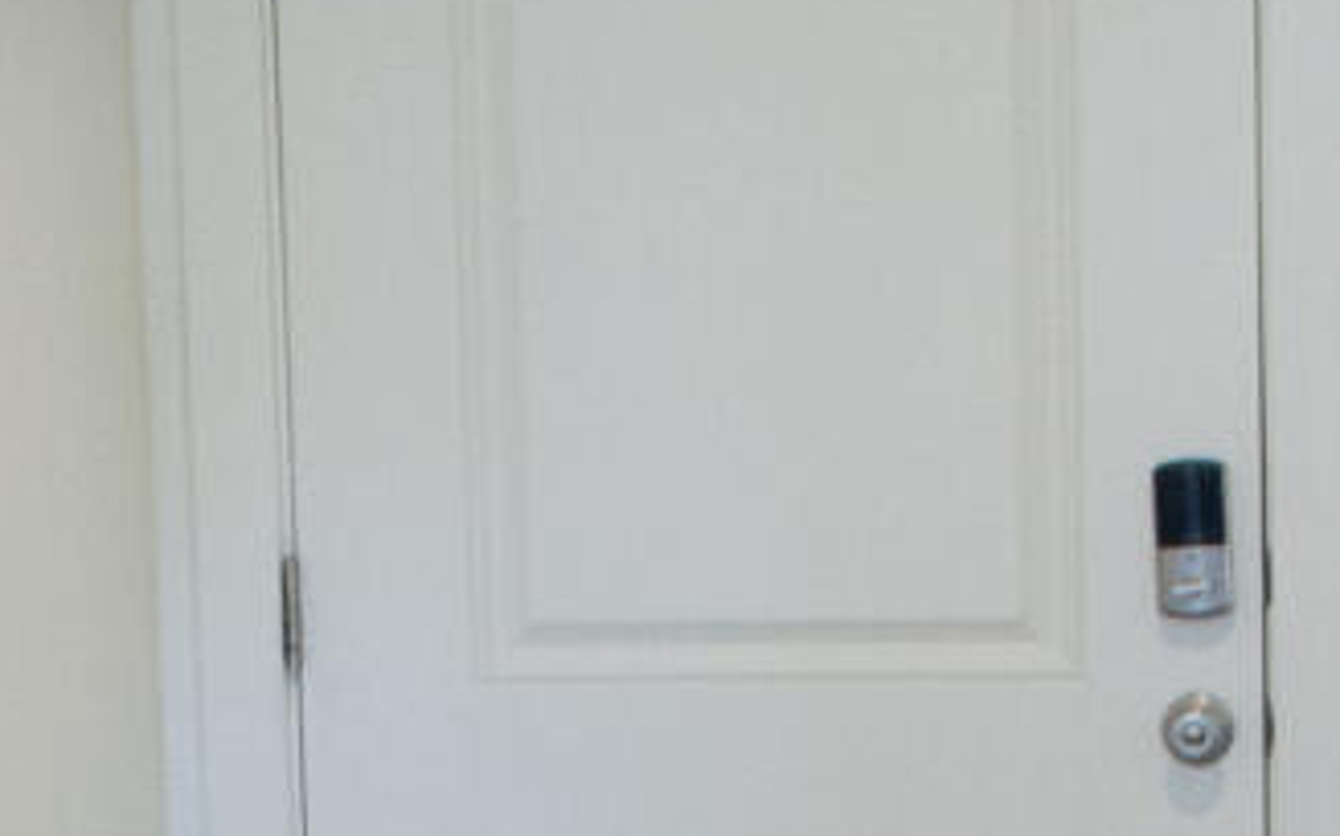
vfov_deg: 7.7
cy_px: 1086
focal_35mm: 168
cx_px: 611
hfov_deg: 12.5
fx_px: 6132
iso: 800
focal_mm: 18
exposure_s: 1/60
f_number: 3.5
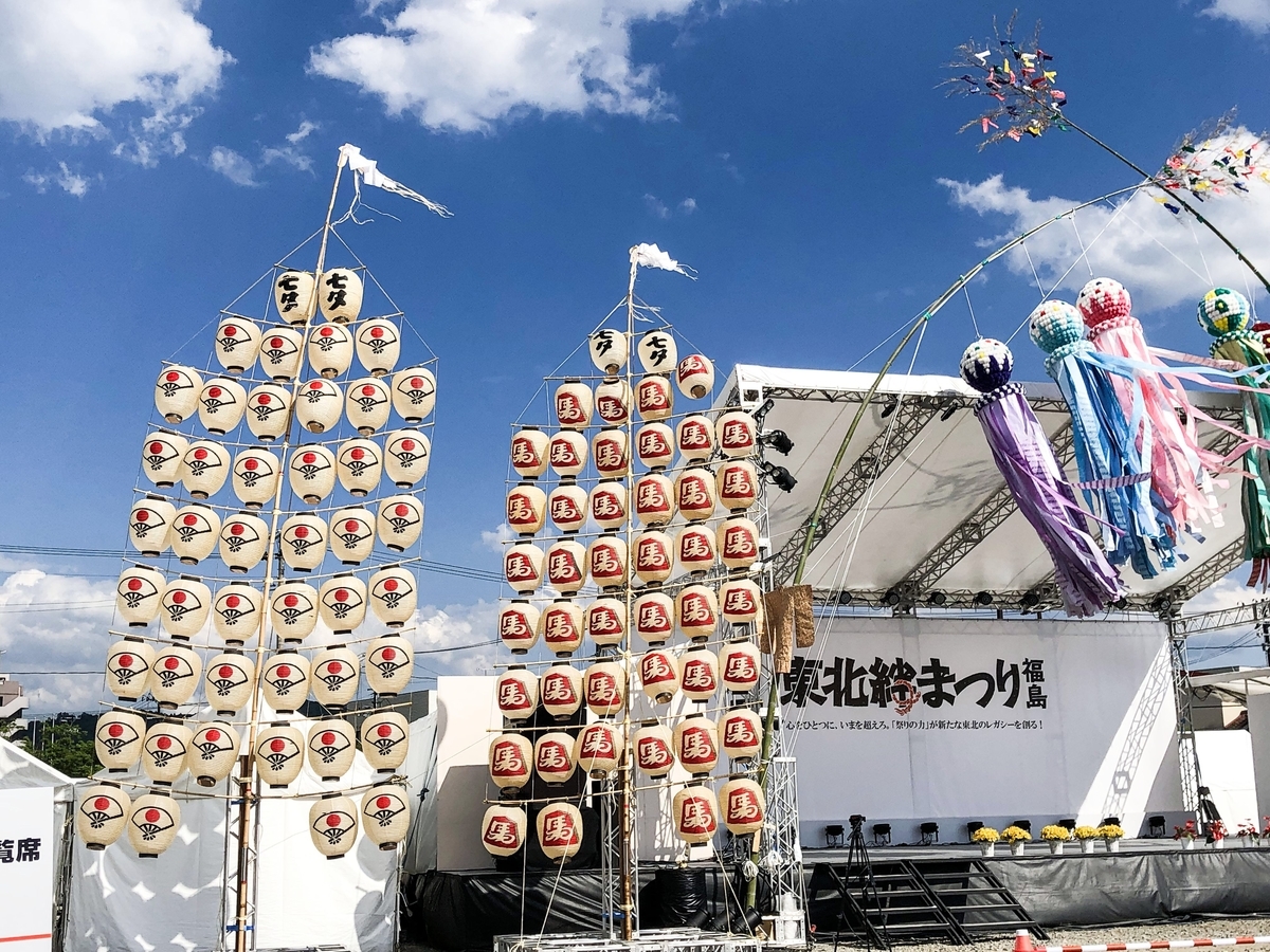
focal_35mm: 42
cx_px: 635
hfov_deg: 44.8
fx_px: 1541
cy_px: 476
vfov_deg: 34.3
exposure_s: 1/3690
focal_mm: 4
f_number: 1.8
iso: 20
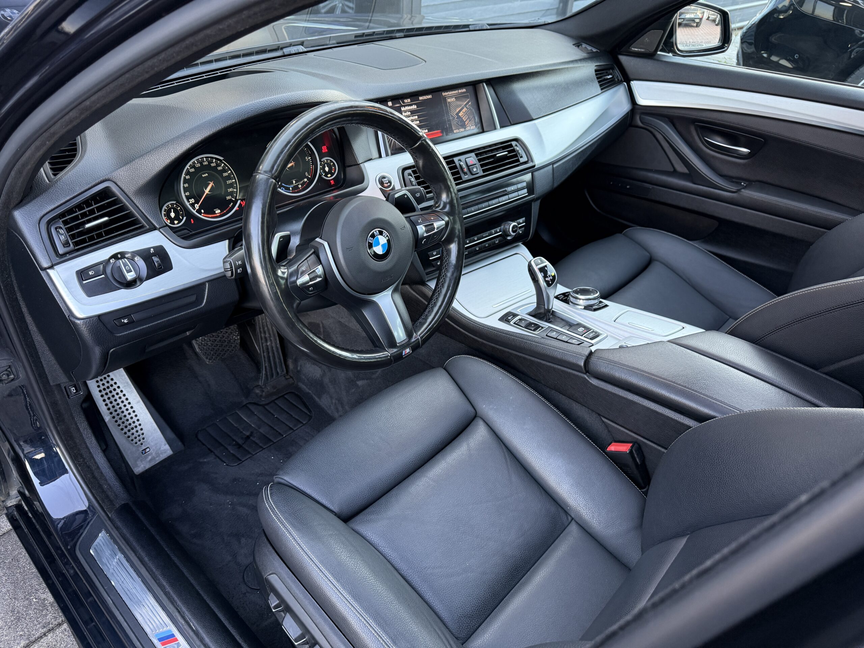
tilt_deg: -35.2
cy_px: 324
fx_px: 599
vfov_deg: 56.8
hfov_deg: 71.6
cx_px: 432
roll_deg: -2.6
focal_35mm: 24
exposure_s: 1/79
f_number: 1.78
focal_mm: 6.76
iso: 200
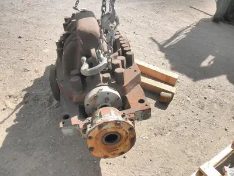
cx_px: 117
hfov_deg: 63.4
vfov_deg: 49.7
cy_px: 88
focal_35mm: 28
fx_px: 189
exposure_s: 1/60
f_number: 8.5
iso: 64
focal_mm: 5
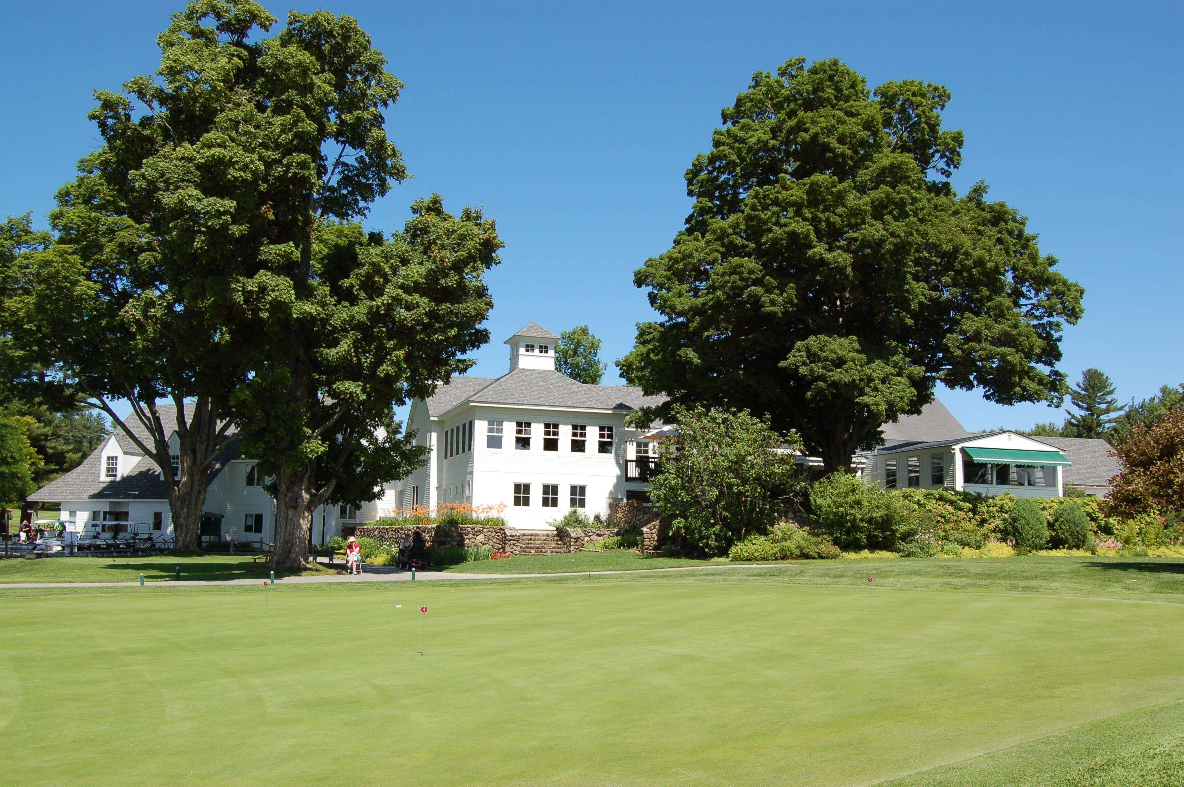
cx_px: 592
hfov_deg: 55.1
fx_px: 1134
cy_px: 394
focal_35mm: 34
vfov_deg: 38.3
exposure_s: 1/320
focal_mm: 23
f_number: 9
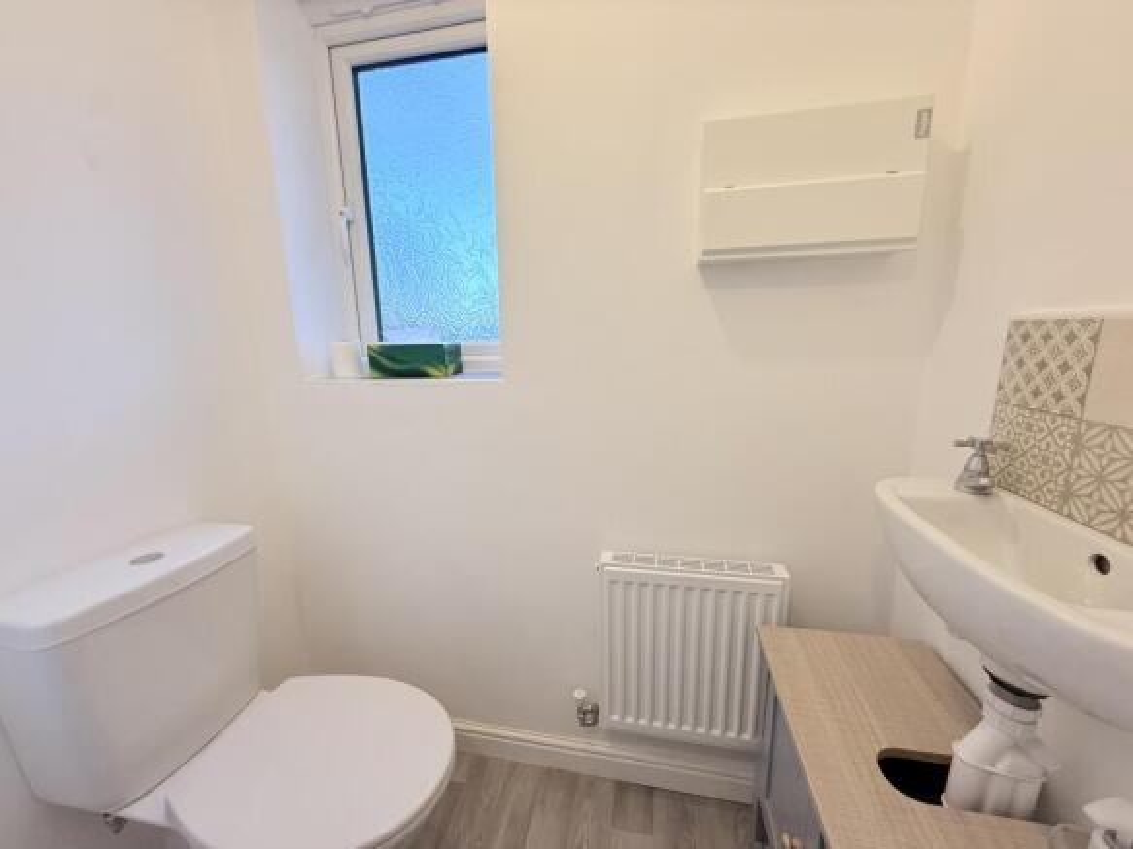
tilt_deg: -11.3
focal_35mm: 14
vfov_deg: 85.7
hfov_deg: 102.1
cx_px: 566
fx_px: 458
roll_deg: +1.1
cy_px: 424
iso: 160
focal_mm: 2.22
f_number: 2.2
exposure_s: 1/99
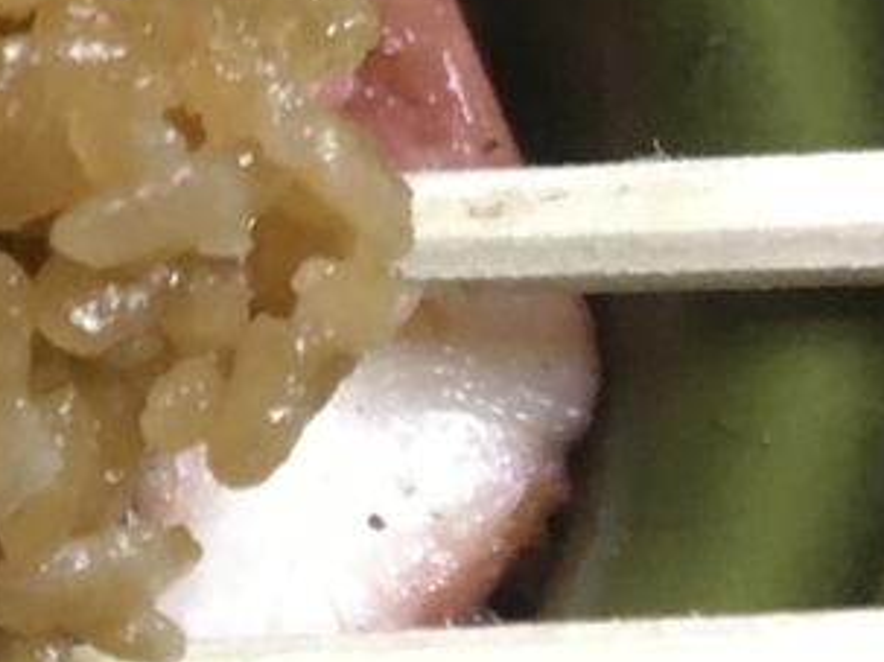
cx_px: -417
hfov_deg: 15.8
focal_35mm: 115
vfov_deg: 12.8
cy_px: 146
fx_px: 2936
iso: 200
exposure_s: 1/17
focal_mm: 4.15
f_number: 2.2
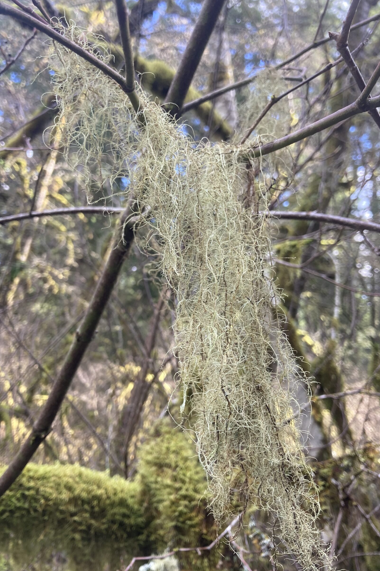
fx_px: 491
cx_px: 174
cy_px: 292
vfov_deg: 60.3
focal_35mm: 31
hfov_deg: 42.3
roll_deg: -2.1
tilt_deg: +14.9
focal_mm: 3.99
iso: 50
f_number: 1.8
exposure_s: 1/121
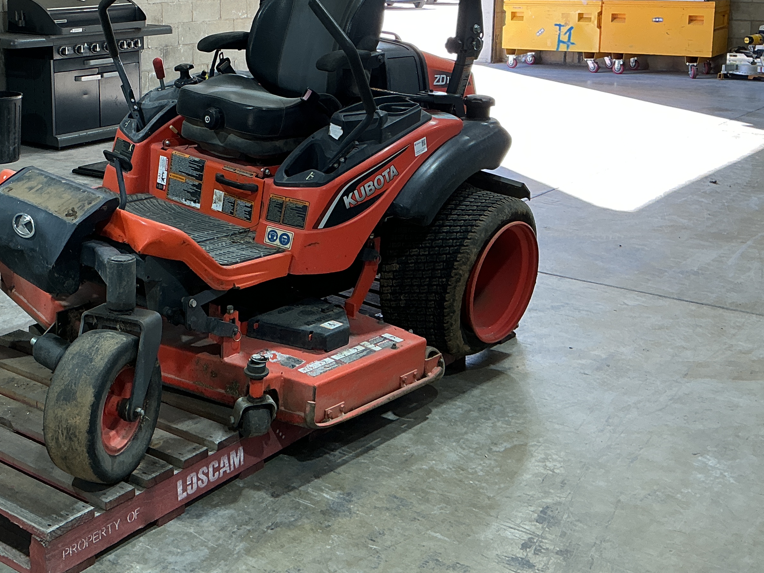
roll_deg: +0.5
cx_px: 206
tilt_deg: -10.8
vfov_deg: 29.3
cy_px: 150
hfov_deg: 38.1
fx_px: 1082
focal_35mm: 49
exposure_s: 1/120
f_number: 1.8
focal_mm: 3
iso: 32
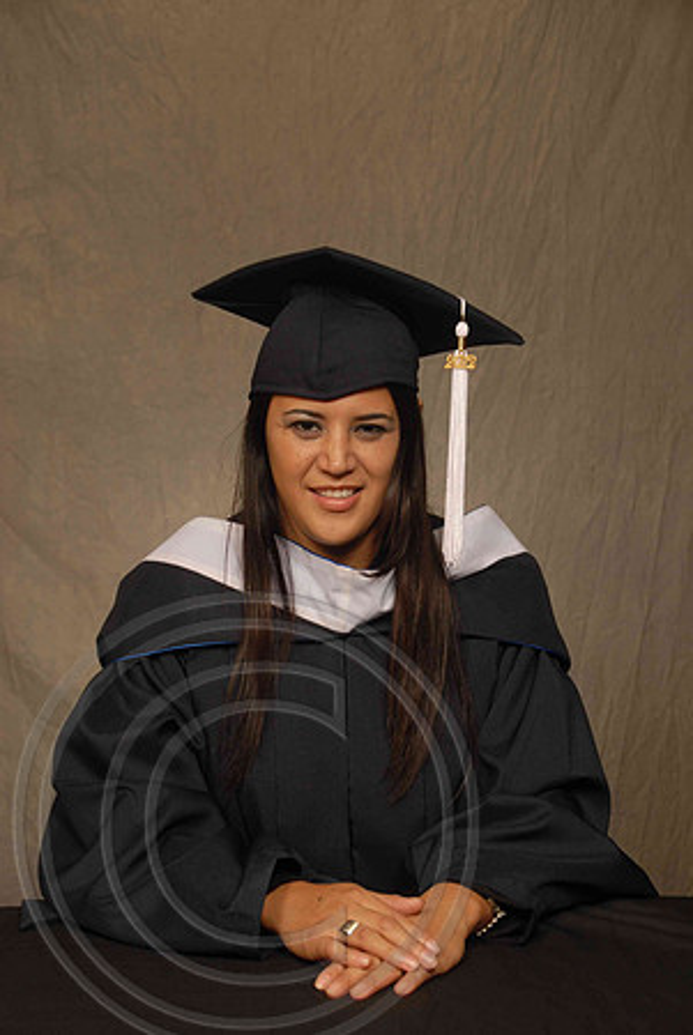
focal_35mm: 68
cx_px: 346
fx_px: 1944
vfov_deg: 29.8
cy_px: 518
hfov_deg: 20.2
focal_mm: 45
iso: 200
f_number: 5.6
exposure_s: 1/160
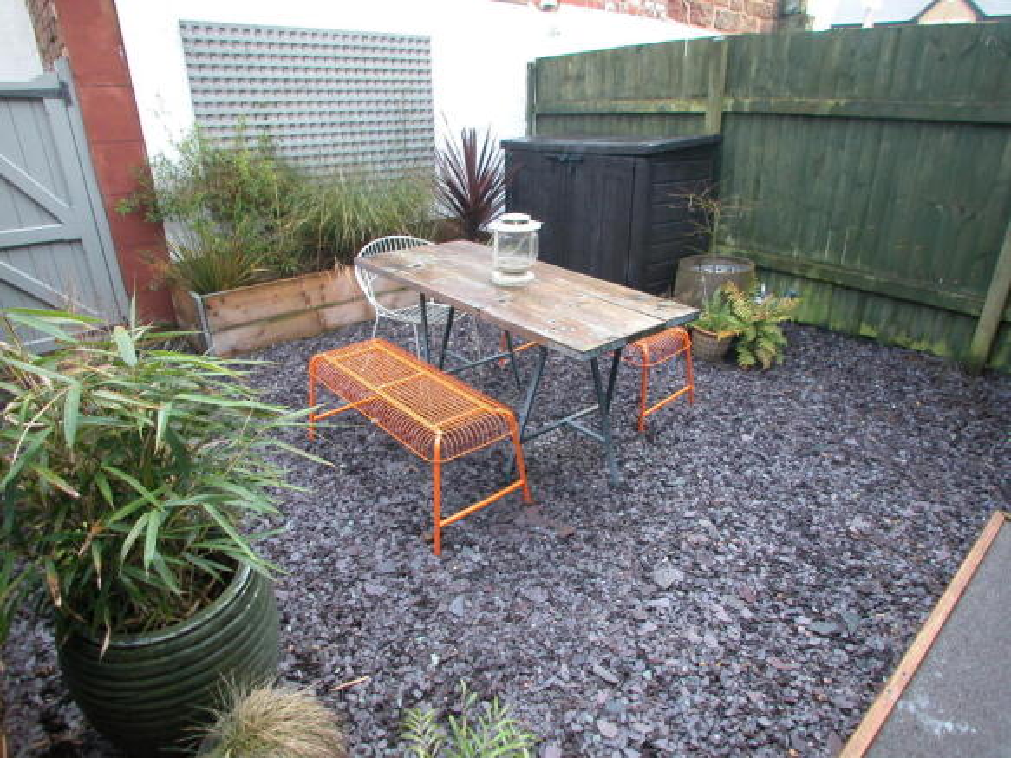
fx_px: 818
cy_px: 379
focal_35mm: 28
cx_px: 506
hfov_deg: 63.5
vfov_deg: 49.7
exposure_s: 1/22.1
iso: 100
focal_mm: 7.1
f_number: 2.8
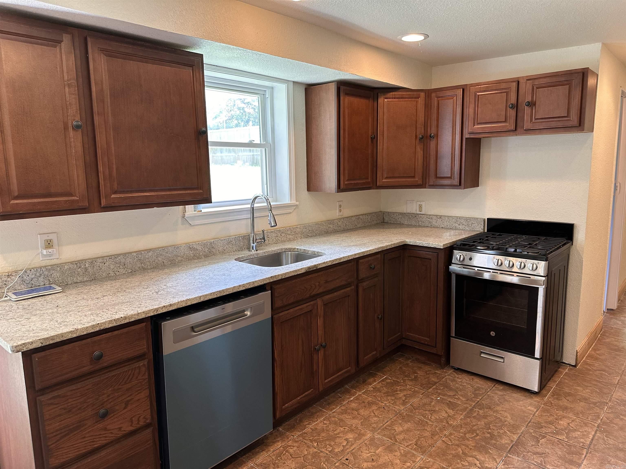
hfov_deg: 71.6
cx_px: 313
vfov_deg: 56.8
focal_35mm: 24
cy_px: 234
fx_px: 434
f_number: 1.78
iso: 160
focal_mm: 6.86
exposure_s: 1/60
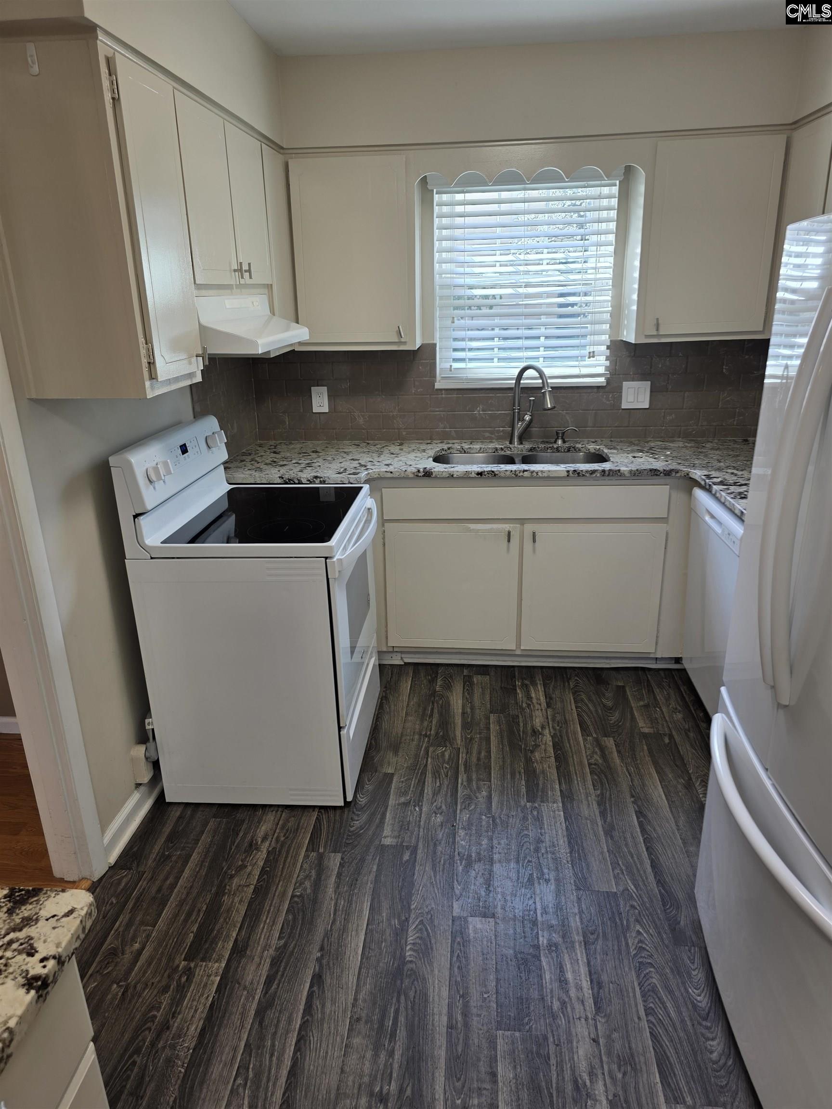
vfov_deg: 73.9
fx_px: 737
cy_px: 554
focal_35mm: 23
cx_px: 416
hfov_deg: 58.9
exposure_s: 1/120
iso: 50
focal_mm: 6.3
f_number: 1.7
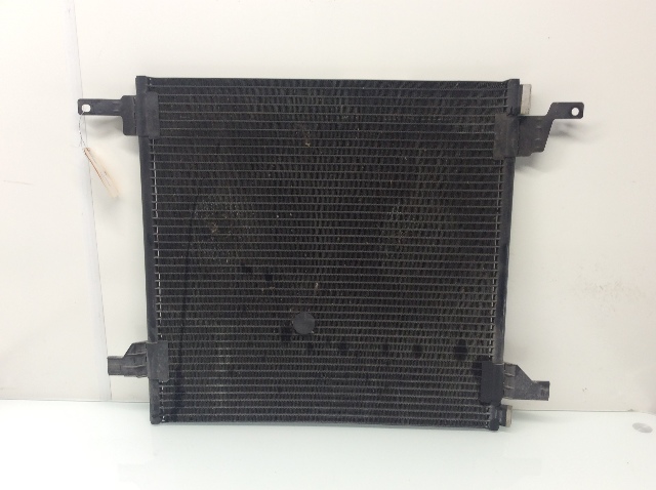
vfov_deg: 44.1
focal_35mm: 32
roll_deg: +0.1
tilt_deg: -15.6
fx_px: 606
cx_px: 328
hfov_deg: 56.9
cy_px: 245
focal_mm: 3.3
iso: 32
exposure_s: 1/24
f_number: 2.4
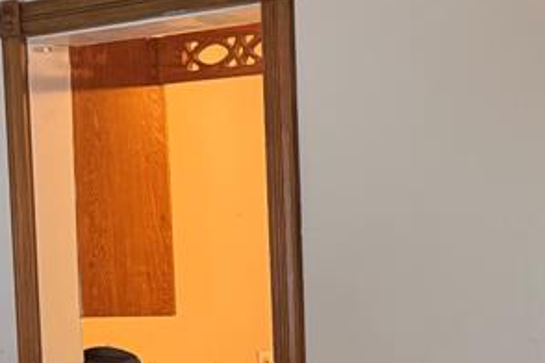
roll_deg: +0.1
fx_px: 1317
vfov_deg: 15.0
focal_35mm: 87
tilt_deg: -9.6
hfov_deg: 22.2
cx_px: 588
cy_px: 480
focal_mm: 6.76
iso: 640
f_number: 1.78
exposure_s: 1/60
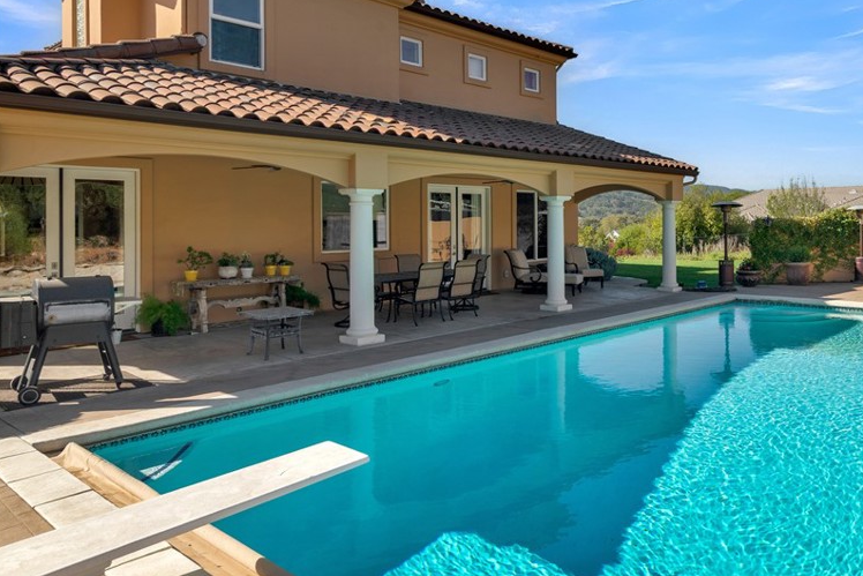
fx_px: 623
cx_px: 584
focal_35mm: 26
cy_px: 270
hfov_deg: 67.3
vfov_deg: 49.5
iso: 200
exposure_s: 1/200
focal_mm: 19
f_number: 8
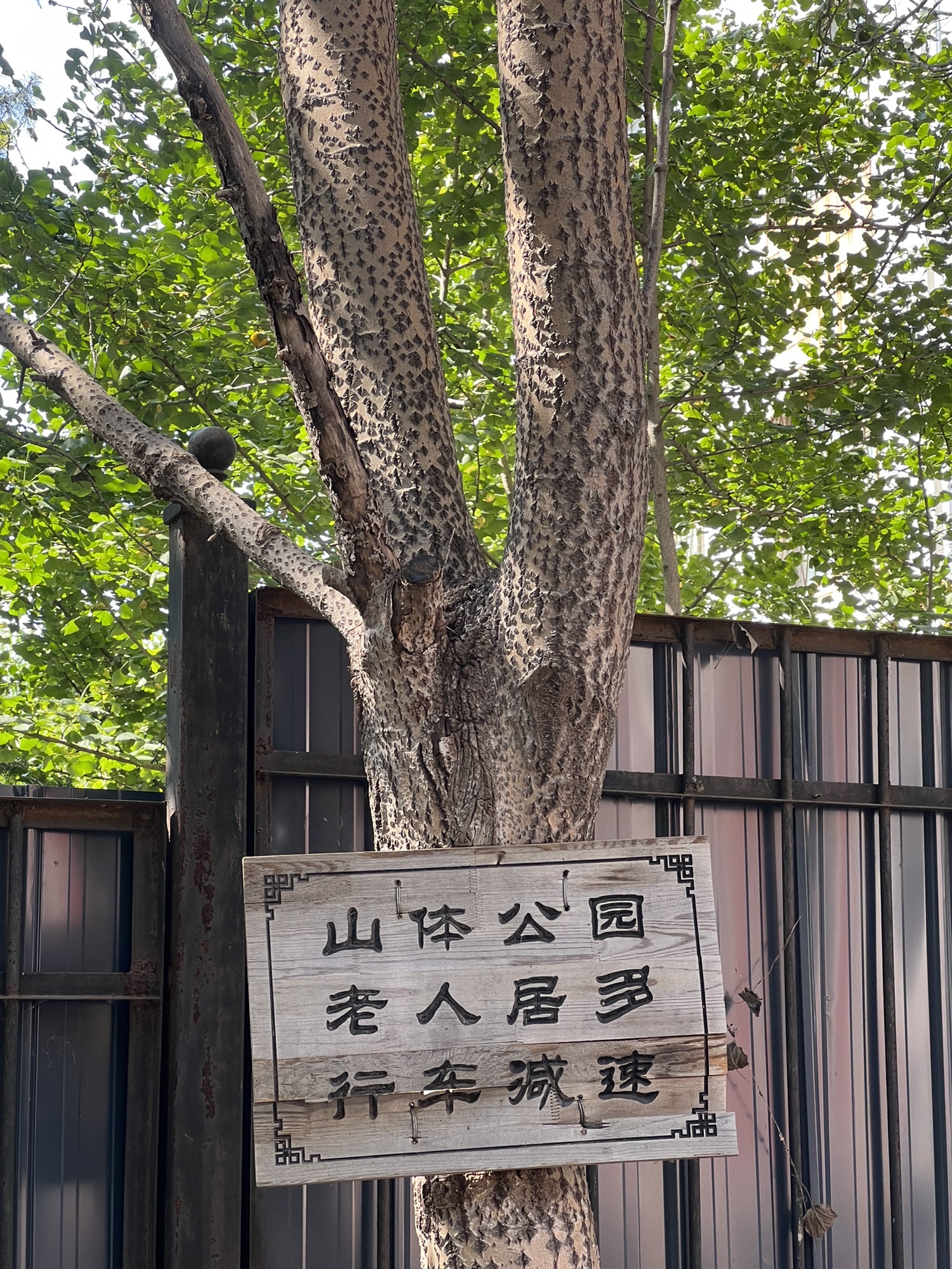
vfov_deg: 25.3
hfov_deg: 19.1
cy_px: 634
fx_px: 2824
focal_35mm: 77
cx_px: 476
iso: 40
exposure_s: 1/99
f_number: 2.8
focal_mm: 9
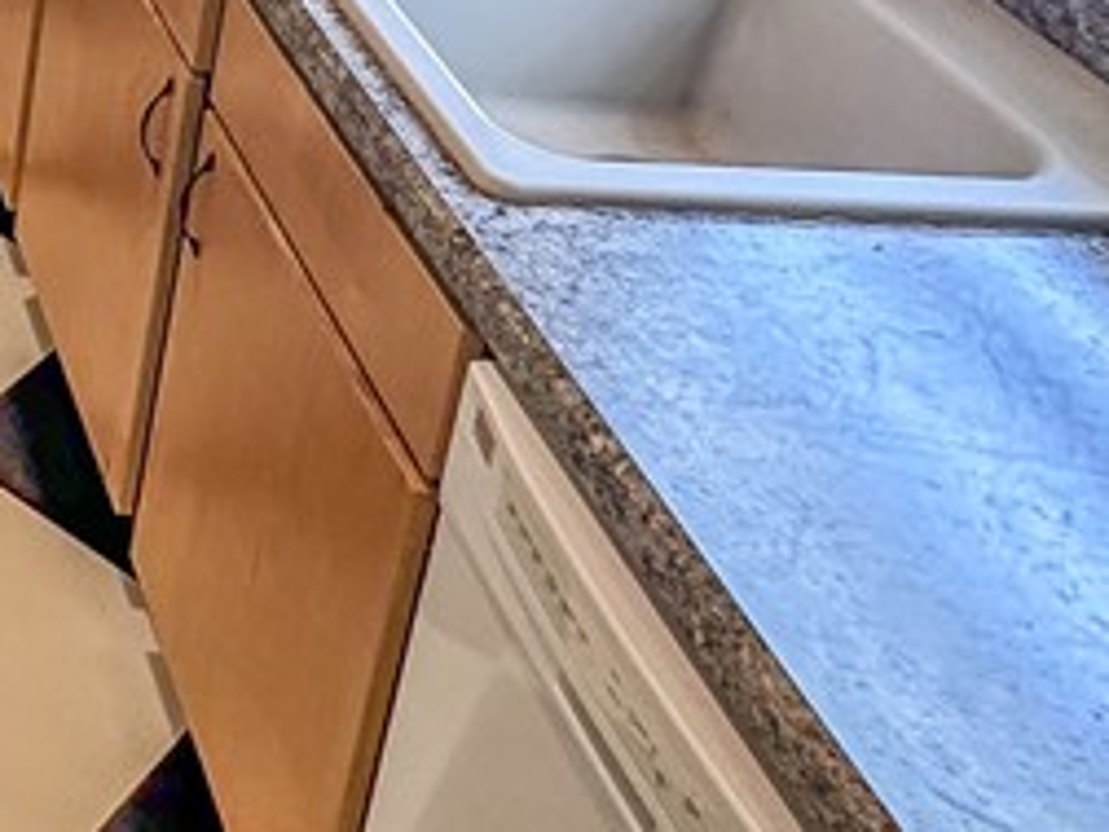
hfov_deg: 24.8
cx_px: -607
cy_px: -401
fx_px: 1826
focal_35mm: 57
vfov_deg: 21.6
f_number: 2.2
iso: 200
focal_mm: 2.22
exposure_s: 1/60
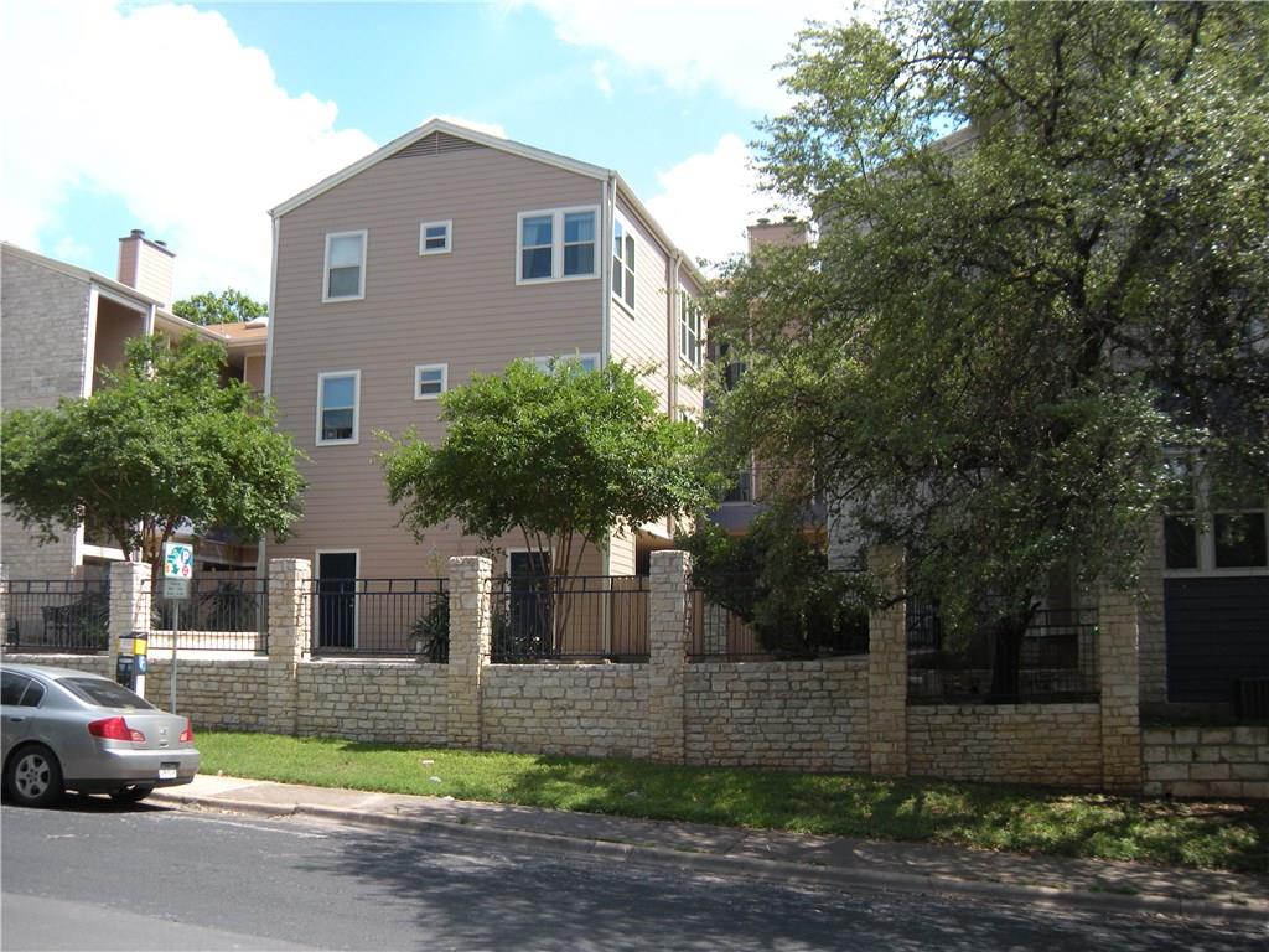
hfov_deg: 52.6
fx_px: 1283
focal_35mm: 35
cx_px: 634
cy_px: 476
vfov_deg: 40.7
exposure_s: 1/326
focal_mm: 5.9
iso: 64
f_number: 3.8
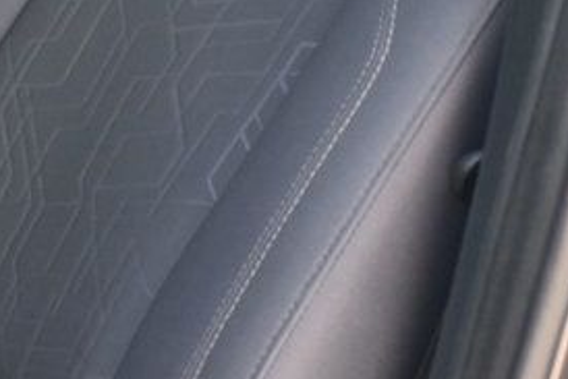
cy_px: -91
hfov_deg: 16.7
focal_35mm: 115
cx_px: -184
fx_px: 1812
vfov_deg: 11.7
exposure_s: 1/125
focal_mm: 20.5
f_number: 3.8
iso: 560
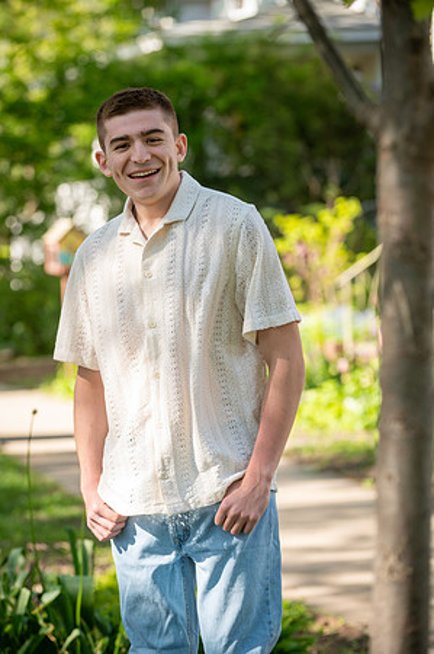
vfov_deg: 15.8
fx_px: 2356
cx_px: 217
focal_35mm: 130
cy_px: 327
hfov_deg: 10.5
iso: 250
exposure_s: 1/250
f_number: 4
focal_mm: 130
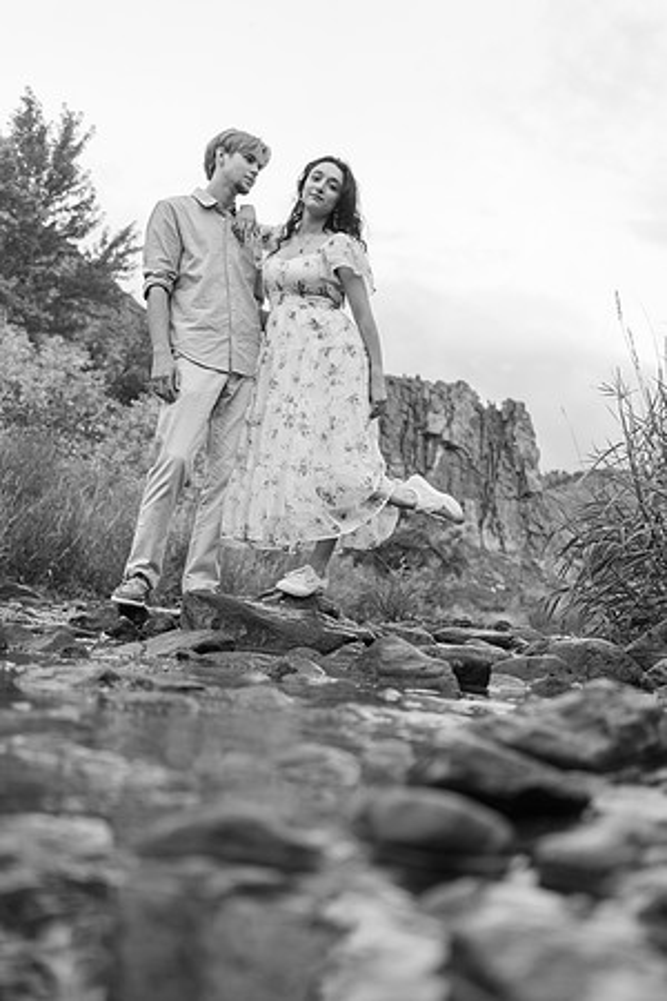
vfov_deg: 54.4
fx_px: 973
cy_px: 500
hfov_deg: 37.9
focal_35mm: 35
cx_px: 334
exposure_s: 1/250
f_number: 2.8
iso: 250
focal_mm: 35
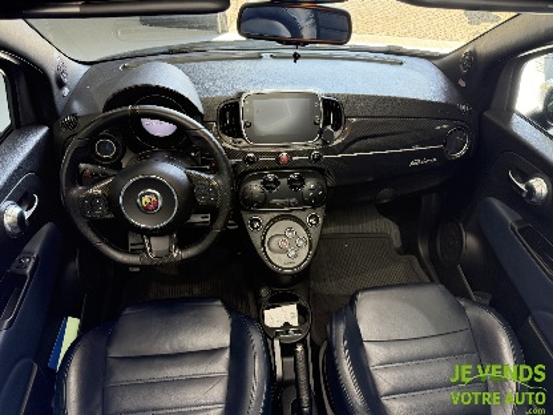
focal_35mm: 24
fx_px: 383
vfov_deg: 56.8
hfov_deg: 71.6
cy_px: 208
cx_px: 276
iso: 200
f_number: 1.78
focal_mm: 6.76
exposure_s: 1/95
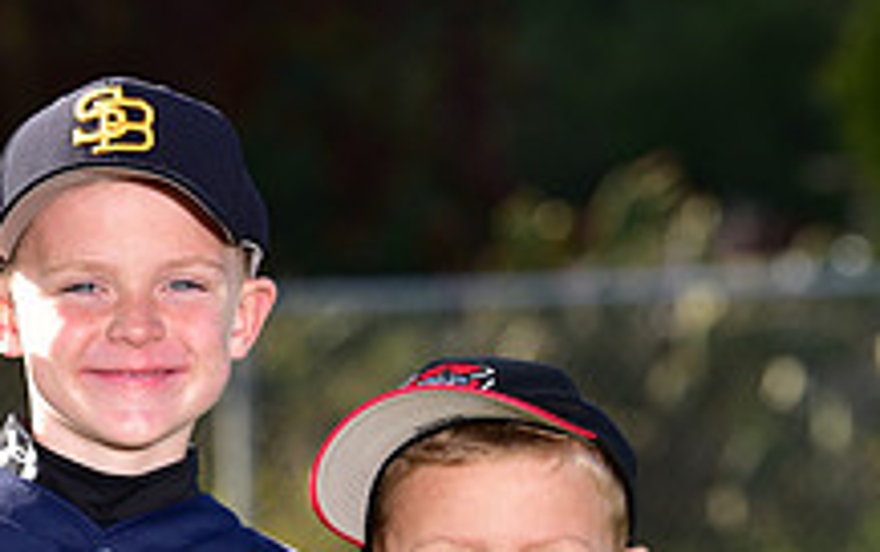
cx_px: 156
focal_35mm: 381
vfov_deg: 3.4
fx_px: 9145
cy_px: 702
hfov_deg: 5.5
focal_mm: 140
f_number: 5
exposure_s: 1/250
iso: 80
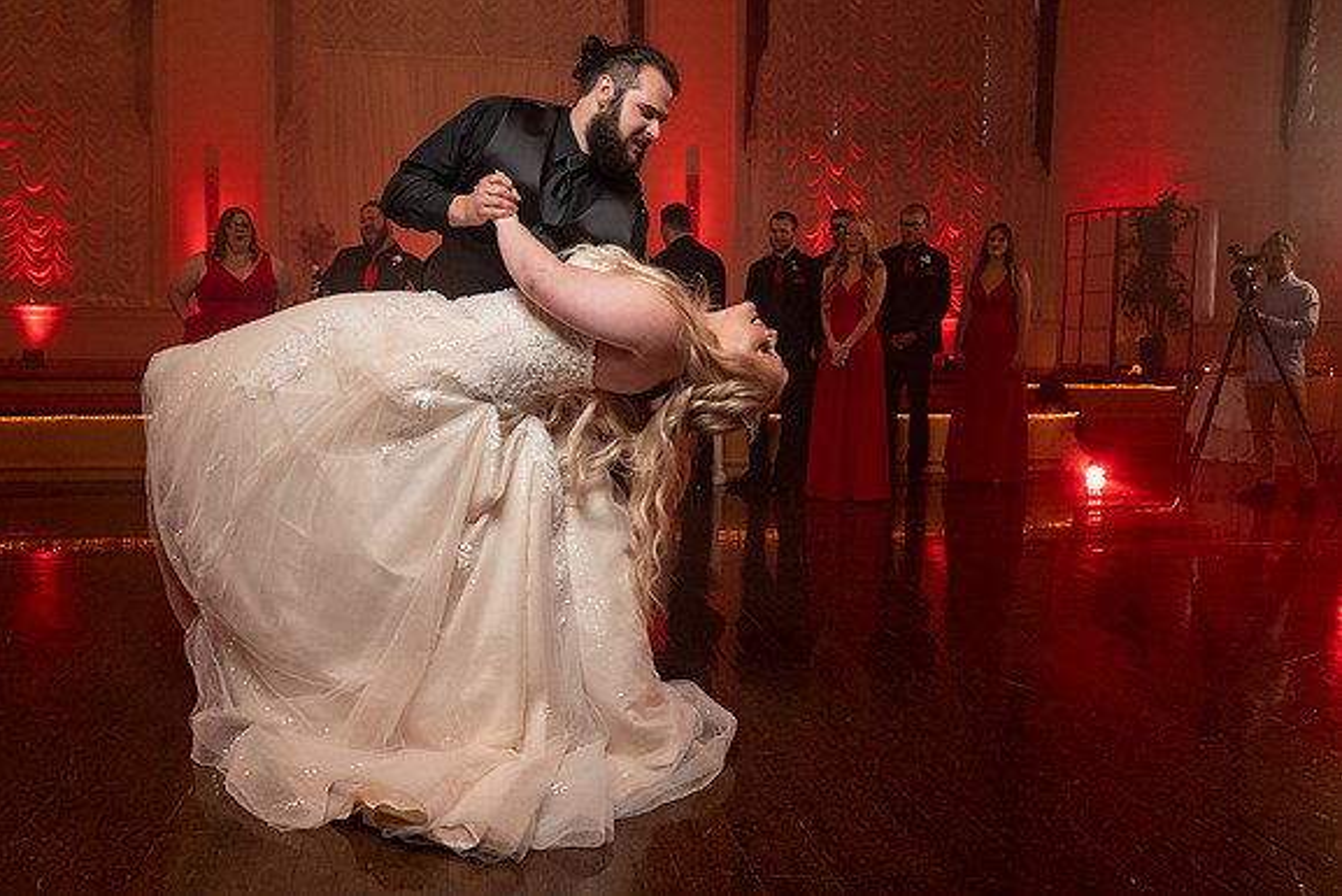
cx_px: 627
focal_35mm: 27
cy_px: 452
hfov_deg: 67.3
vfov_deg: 48.0
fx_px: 1007
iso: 2000
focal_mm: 24
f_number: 4
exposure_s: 1/200
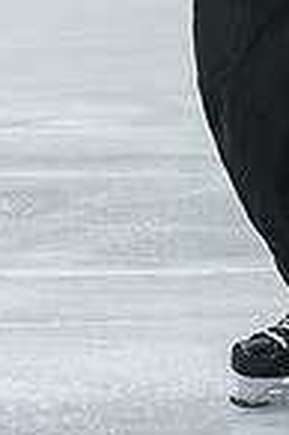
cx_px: 362
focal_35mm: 832
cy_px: -282
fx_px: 10042
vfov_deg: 2.5
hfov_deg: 1.6
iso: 2500
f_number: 3.5
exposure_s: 1/800
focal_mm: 100
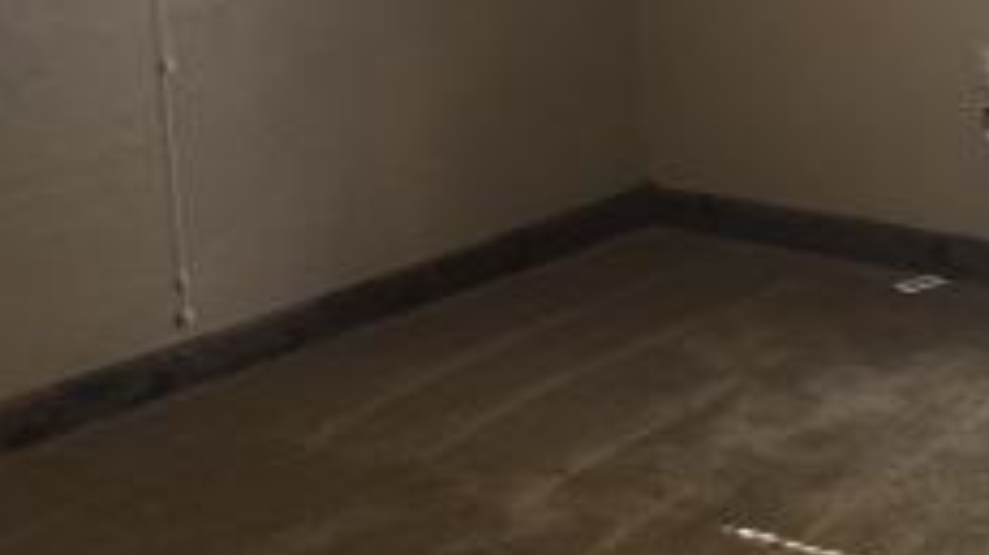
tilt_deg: -9.1
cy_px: -13
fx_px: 2228
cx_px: 787
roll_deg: +2.7
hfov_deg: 24.6
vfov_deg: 14.0
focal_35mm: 85
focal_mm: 3.99
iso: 20
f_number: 1.8
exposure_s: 1/40
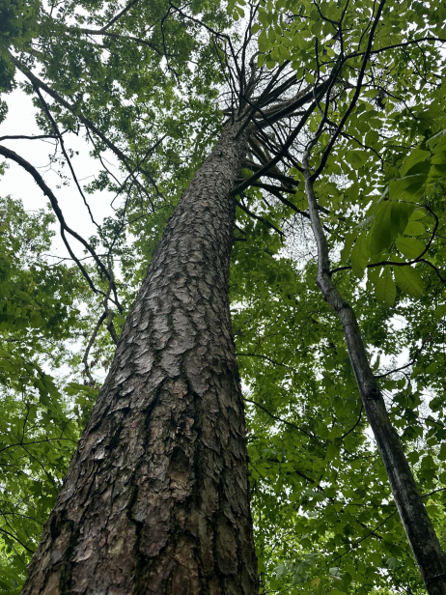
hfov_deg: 53.1
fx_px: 447
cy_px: 314
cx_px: 221
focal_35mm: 26
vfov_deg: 67.3
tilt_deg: +53.0
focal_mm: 6.86
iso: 80
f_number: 1.78
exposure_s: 1/567
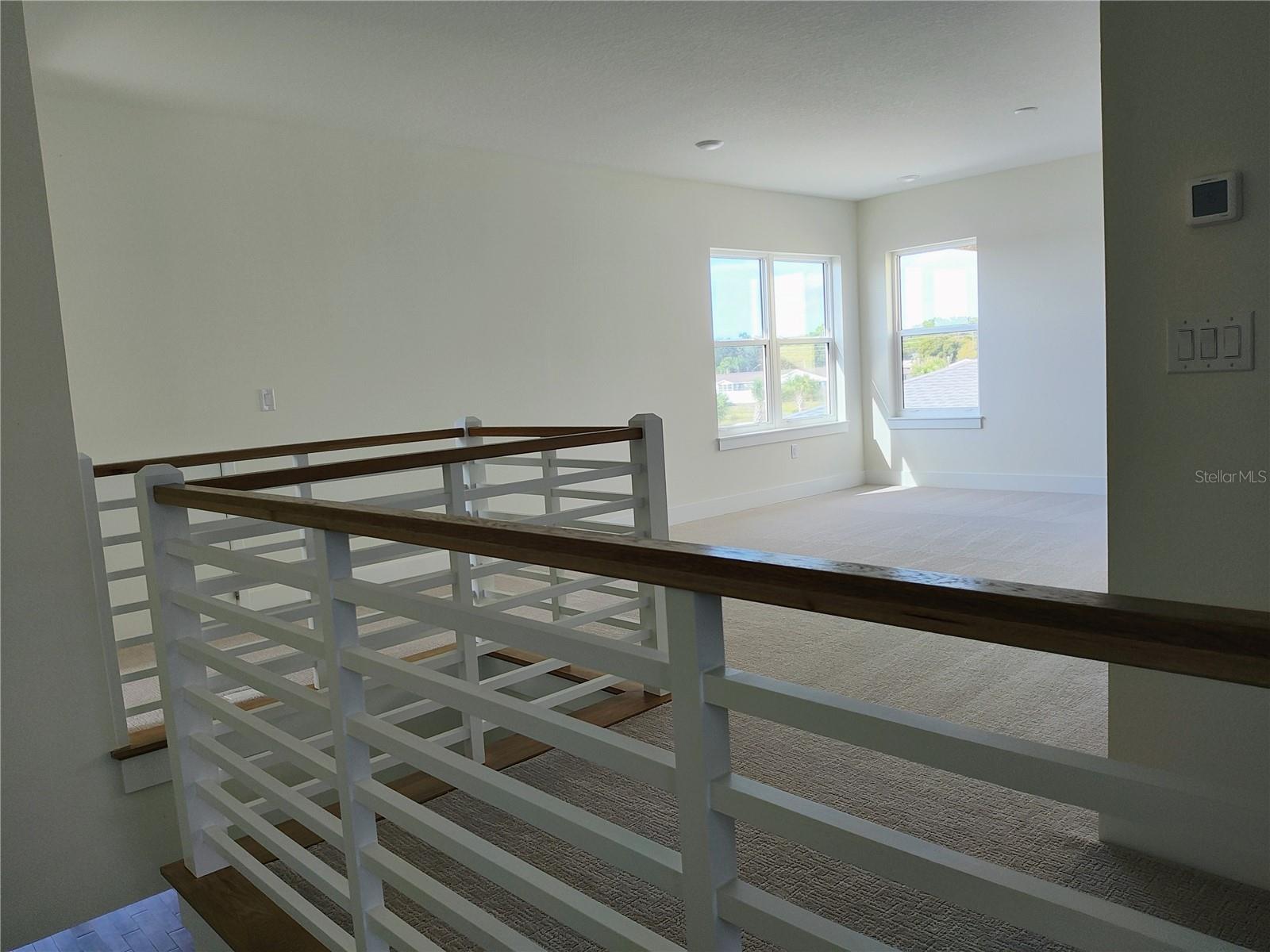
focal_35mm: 25
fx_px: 917
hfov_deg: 69.4
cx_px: 635
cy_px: 476
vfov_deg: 54.9
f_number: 1.5
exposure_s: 1/224
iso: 100
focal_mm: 4.15
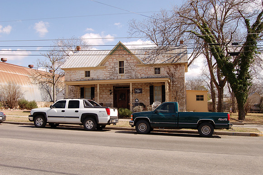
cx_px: 132
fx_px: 241
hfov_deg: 57.3
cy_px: 88
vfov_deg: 39.9
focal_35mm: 33
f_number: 11
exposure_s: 1/160
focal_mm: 22
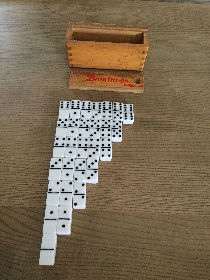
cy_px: 140
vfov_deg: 61.7
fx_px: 235
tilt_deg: -61.6
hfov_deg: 48.2
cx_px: 105
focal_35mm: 29
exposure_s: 1/20
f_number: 2.2
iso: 250
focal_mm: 4.15
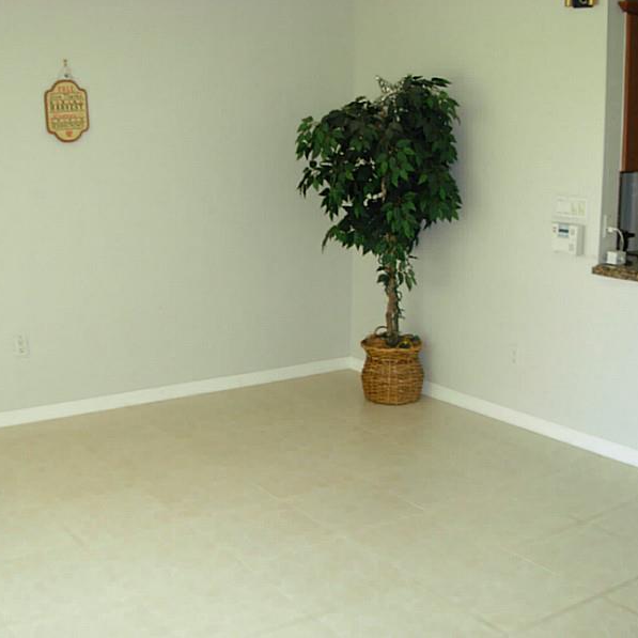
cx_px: 261
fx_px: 938
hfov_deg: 37.4
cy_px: 318
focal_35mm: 45
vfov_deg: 37.6
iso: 168
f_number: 2.9
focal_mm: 6.3
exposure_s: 1/47.9
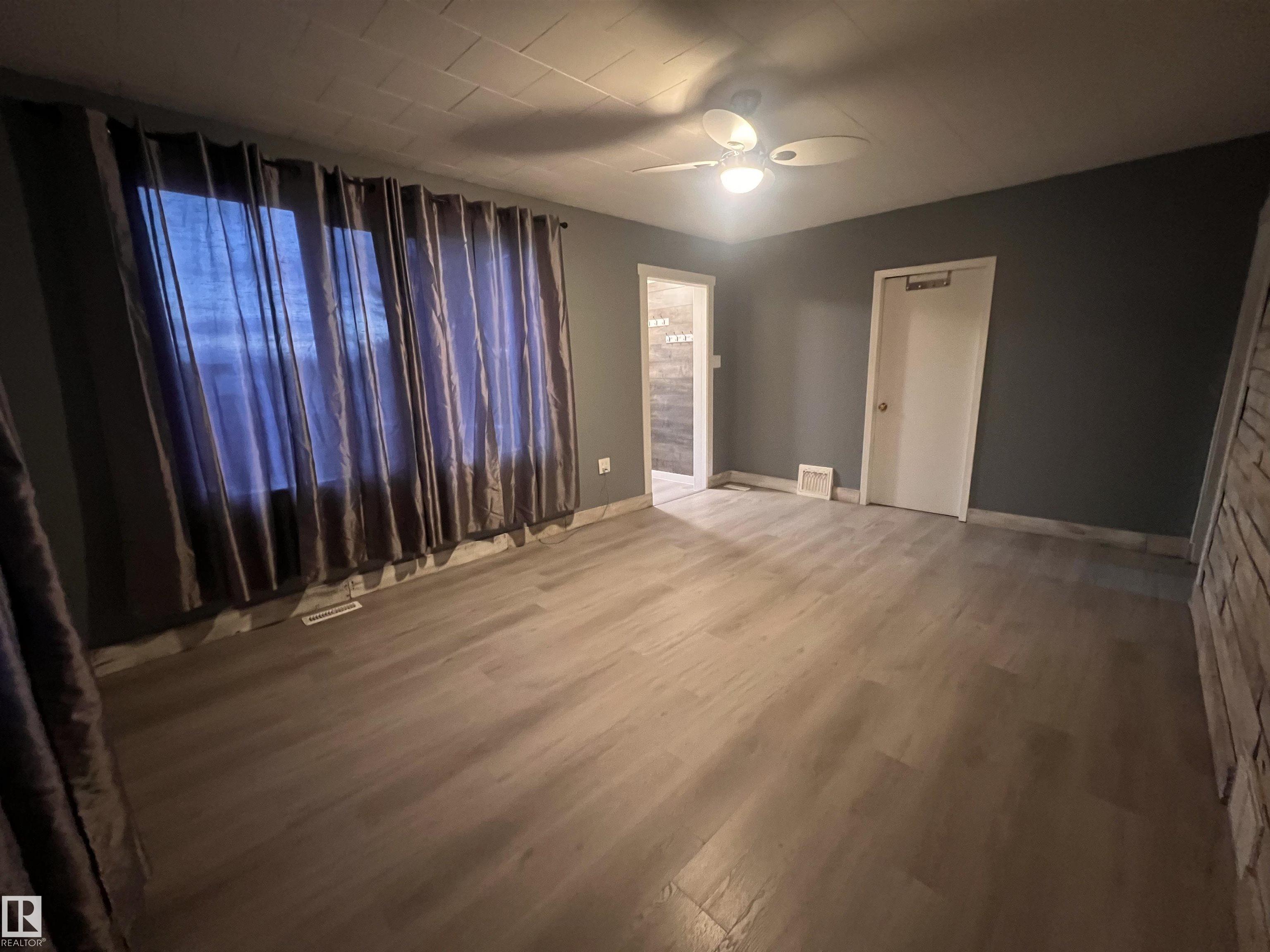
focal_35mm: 13
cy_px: 476
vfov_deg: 89.9
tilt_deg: -12.1
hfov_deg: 106.2
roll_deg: +1.9
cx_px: 635
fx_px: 477
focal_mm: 1.57
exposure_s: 1/40
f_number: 1.8
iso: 1000
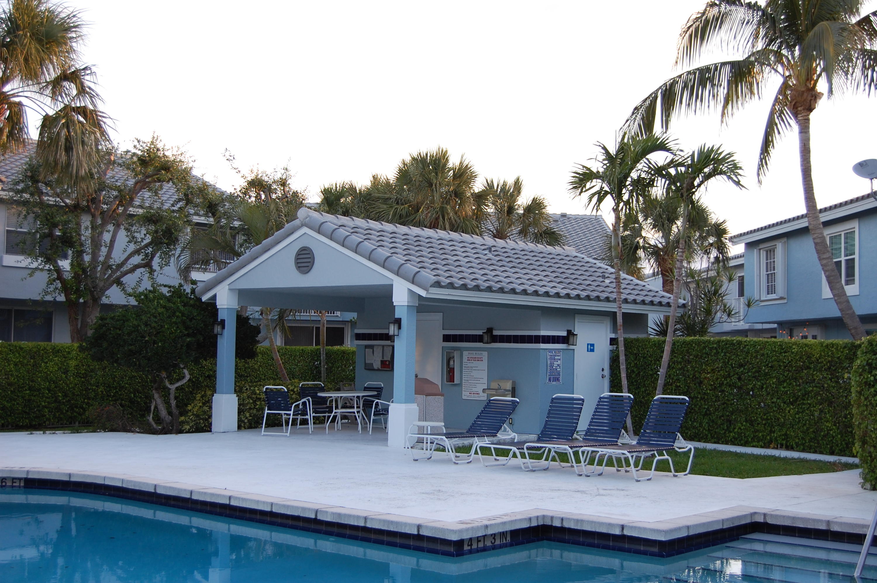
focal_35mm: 46
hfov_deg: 42.4
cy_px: 292
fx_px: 1132
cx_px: 438
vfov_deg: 28.9
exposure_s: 1/125
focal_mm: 31
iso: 220
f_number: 5.6
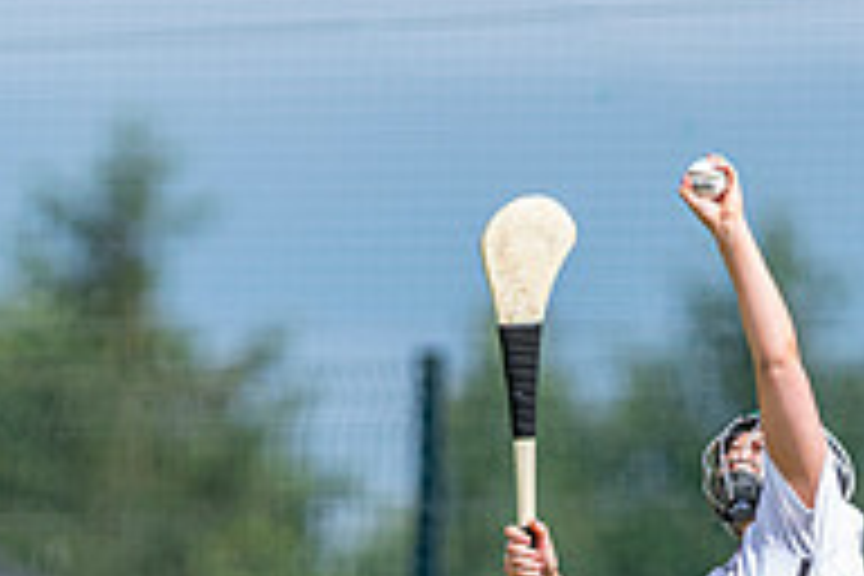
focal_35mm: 1360
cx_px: 567
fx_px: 32637
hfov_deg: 1.5
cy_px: 767
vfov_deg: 1.0
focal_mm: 300
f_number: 2.8
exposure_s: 1/2500
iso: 125
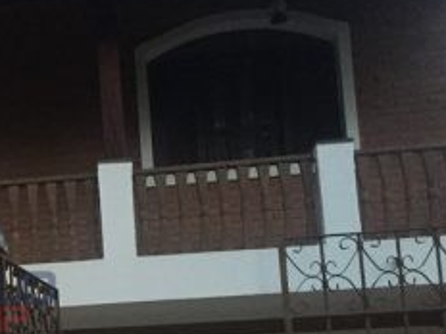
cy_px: 282
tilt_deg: +8.6
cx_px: -44
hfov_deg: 24.3
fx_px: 966
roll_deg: +0.9
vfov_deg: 19.4
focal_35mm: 75
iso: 320
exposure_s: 1/15
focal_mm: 4.15
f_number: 2.2
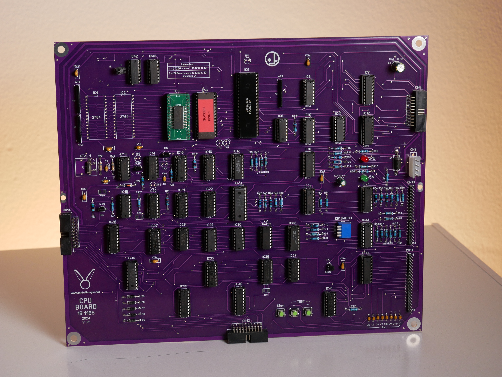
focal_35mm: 78
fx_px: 1132
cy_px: 188
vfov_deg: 18.9
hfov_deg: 25.0
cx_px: 251
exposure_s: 1/80
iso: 800
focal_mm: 39
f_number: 5.6
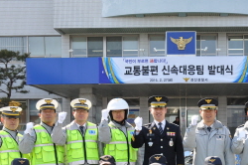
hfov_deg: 27.8
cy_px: 158
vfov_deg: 18.5
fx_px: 495
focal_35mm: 72
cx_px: 182
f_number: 8
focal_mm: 24
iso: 200
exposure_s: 1/200
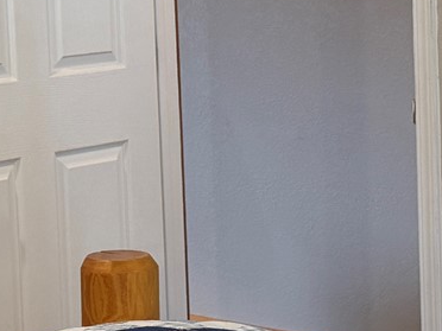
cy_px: 134
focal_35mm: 132
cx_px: 197
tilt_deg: -7.0
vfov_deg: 11.2
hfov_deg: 14.9
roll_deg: +2.2
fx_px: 1685
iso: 200
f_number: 1.78
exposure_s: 1/120
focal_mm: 6.76
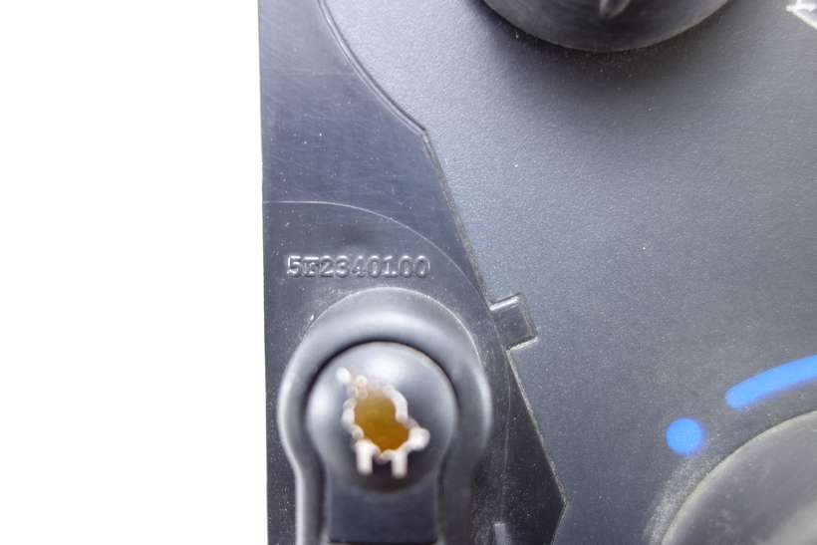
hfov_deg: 65.5
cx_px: 408
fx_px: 636
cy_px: 272
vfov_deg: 46.4
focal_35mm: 28
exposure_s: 1/30
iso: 125
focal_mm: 10.4
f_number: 1.8
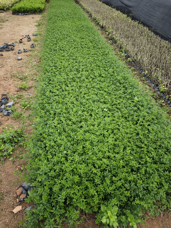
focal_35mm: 23
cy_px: 114
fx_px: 152
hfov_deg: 58.9
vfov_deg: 73.9
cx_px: 86
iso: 80
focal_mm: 6.55
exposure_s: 1/100
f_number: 1.6
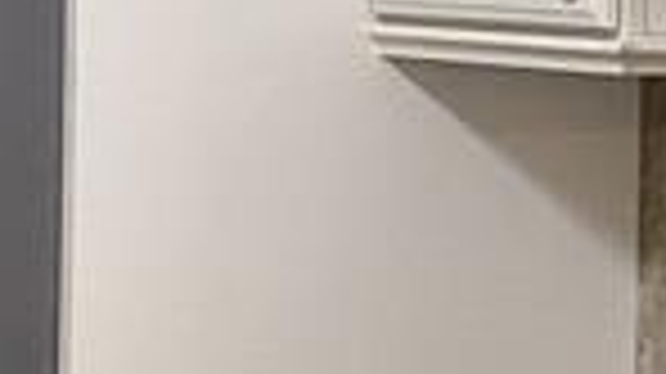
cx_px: 1215
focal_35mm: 233
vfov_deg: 5.2
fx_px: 4112
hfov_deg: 8.9
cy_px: 50
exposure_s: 1/60
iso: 200
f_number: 2.4
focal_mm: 3.3
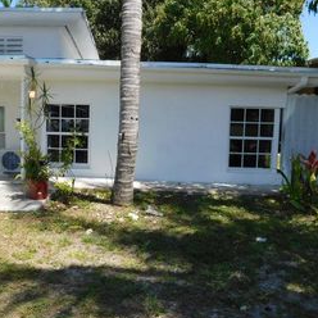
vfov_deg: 40.9
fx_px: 426
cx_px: 108
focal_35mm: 41
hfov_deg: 40.5
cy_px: 155
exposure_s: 1/1000
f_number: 3
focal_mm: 4
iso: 125
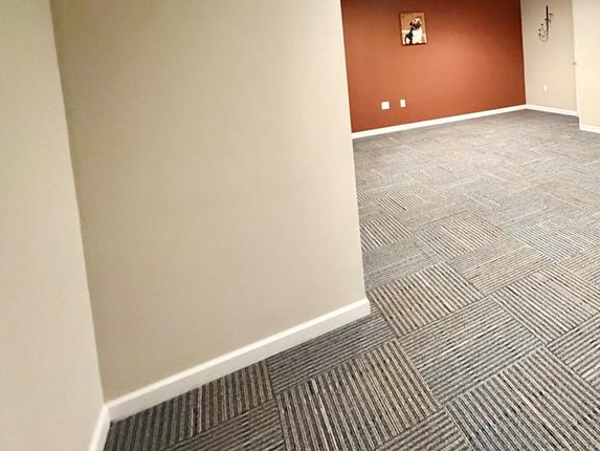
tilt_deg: -5.3
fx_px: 433
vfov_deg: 50.6
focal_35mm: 25
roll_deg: +3.0
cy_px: 72
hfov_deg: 59.7
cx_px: 533
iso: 1250
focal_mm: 2.22
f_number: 2.2
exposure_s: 1/60
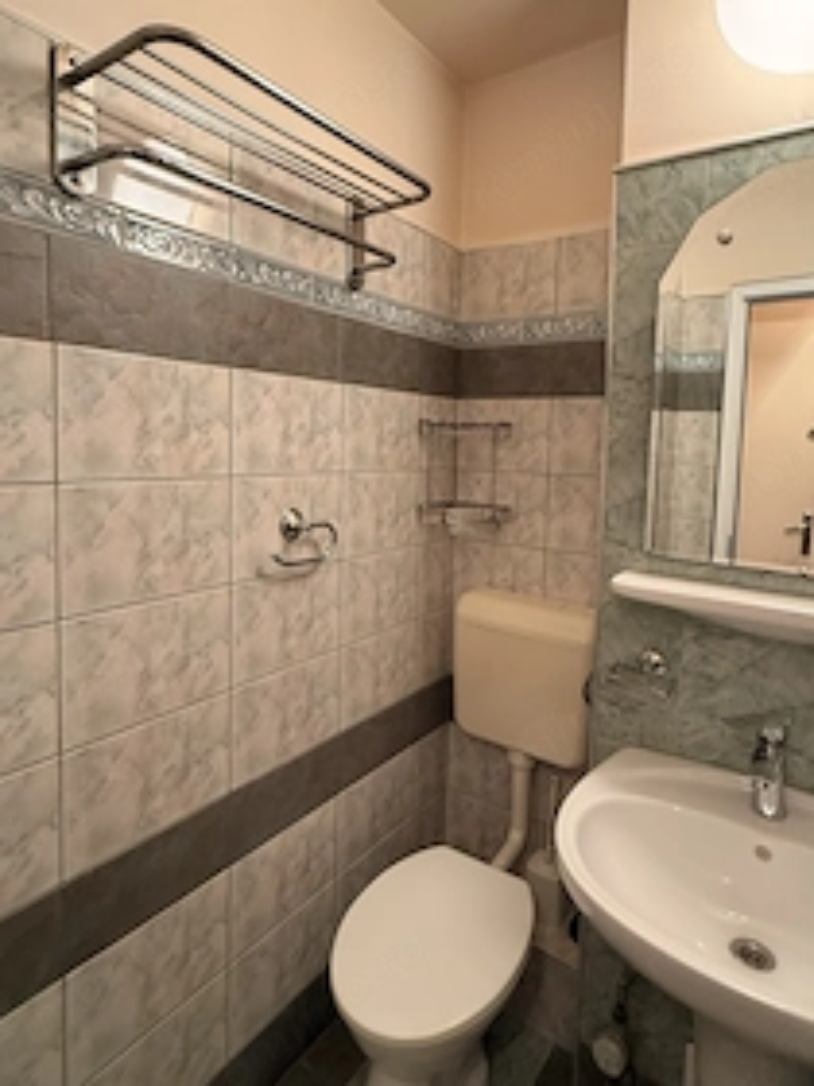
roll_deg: -3.2
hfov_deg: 65.8
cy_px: 485
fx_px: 627
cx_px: 454
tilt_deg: -3.7
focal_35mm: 20
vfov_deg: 81.5
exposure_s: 1/50
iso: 320
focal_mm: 2.22
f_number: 2.2
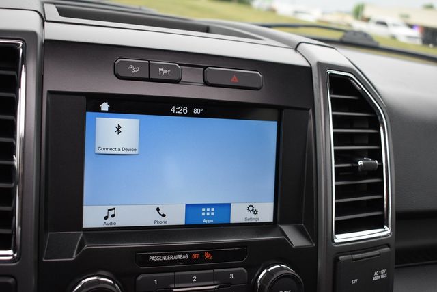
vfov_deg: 33.0
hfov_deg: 47.9
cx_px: 218
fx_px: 492
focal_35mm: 40
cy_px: 146
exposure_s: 1/250
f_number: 4.5
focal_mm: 27
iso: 400
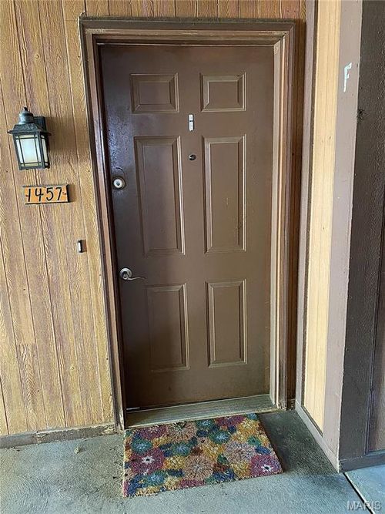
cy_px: 257
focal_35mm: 26
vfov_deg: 67.3
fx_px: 386
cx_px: 192
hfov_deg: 53.0
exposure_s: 1/35
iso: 640
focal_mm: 4.25
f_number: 1.8
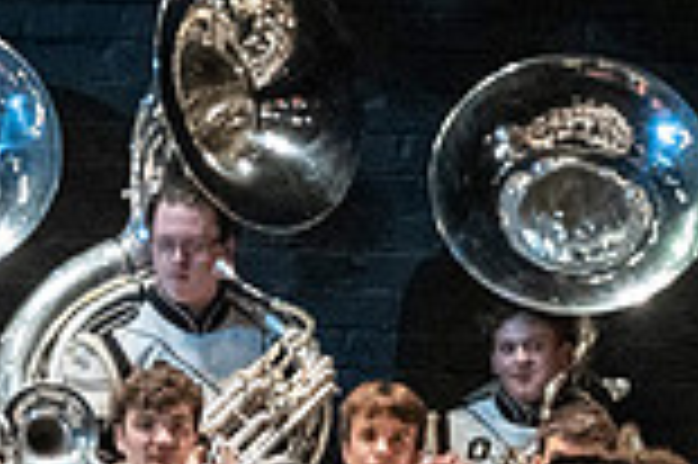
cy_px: 865
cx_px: 131
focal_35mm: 788
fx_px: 15262
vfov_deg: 1.7
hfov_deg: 2.6
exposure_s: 1/500
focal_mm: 140
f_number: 4
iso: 4000
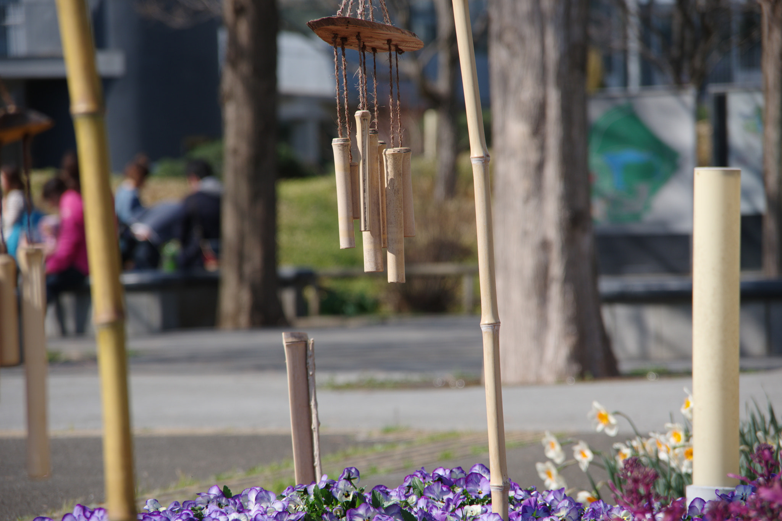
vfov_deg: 6.8
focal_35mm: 202
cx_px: 391
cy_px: 260
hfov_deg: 10.2
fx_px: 4387
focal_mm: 135
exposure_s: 1/250
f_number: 5.6
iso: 200
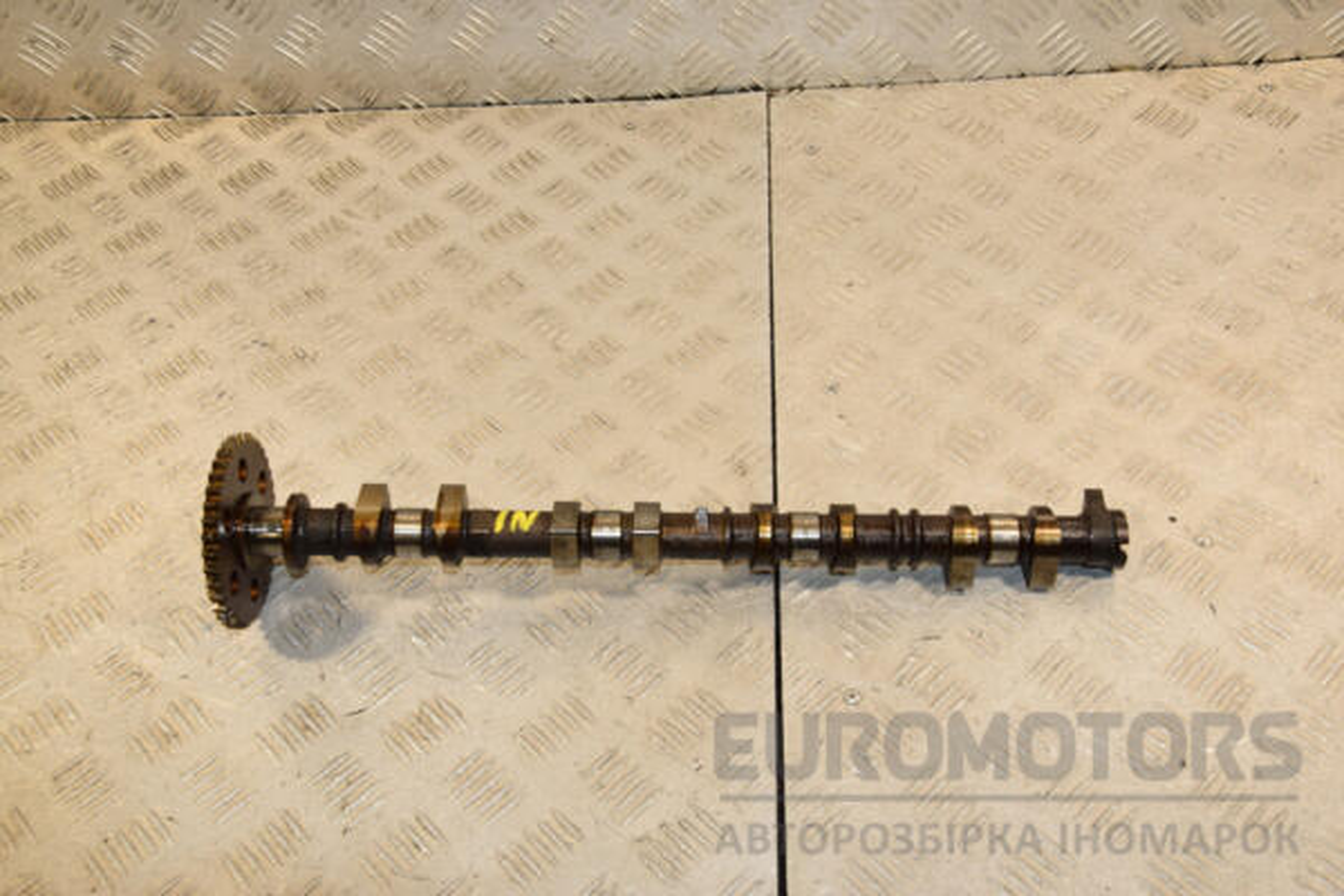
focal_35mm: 38
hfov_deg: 51.3
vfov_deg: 35.5
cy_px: 448
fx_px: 1400
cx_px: 672
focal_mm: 25
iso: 800
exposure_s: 1/200
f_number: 8
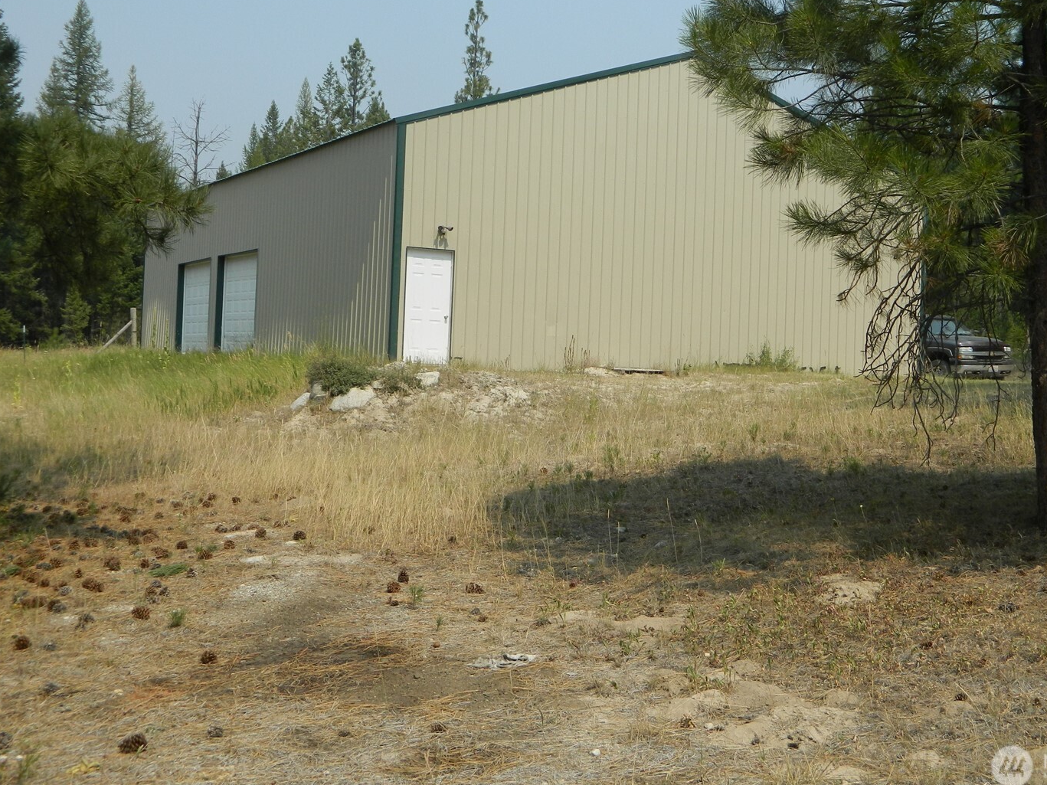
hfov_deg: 39.6
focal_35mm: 48
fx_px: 1452
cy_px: 338
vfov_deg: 30.2
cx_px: 577
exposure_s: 1/1000
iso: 80
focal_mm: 7.3
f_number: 3.5
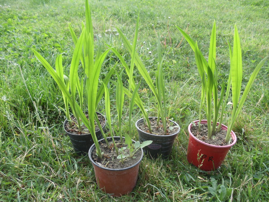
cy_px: 101
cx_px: 134
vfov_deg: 32.9
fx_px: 342
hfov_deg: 42.9
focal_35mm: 44
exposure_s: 1/30
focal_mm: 6
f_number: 3.5
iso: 100
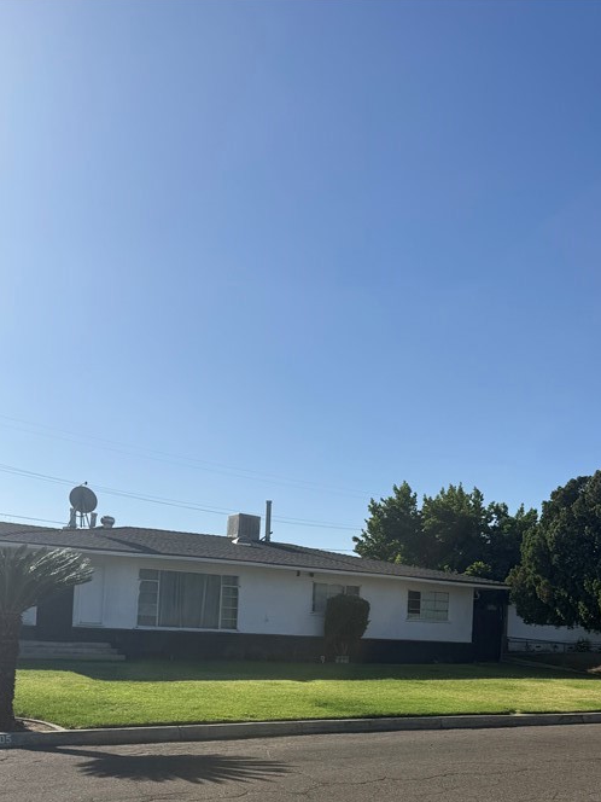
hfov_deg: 38.6
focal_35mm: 37
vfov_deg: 48.0
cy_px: 615
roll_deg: -3.1
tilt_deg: +1.7
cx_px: 323
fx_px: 857
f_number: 1.78
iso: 80
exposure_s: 1/6711
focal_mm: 6.76
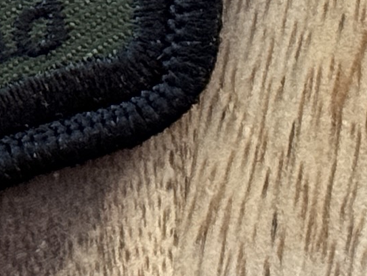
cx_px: -387
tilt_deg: -84.8
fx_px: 3787
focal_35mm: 357
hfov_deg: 5.4
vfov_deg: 4.1
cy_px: -404
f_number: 1.78
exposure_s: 1/40
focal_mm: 6.76
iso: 500
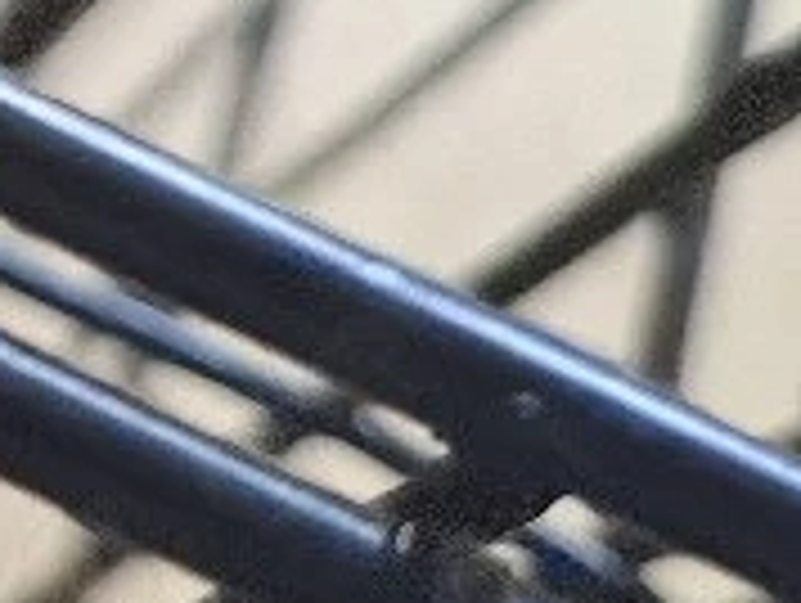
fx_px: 2989
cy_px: -522
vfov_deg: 10.7
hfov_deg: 13.1
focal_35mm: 129
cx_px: -837
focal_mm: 5.54
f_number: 1.8
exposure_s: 1/33
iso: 320
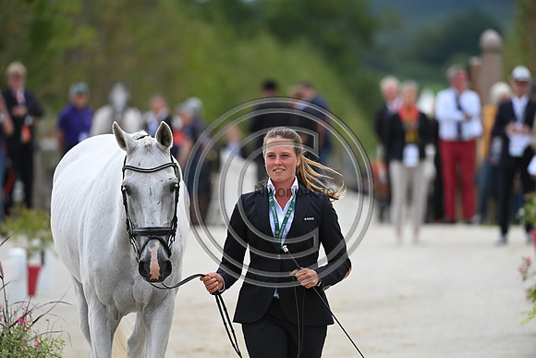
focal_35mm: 380
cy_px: 179
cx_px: 268
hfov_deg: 5.4
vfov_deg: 3.6
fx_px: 5659
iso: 640
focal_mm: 380
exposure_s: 1/1600
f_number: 5.6
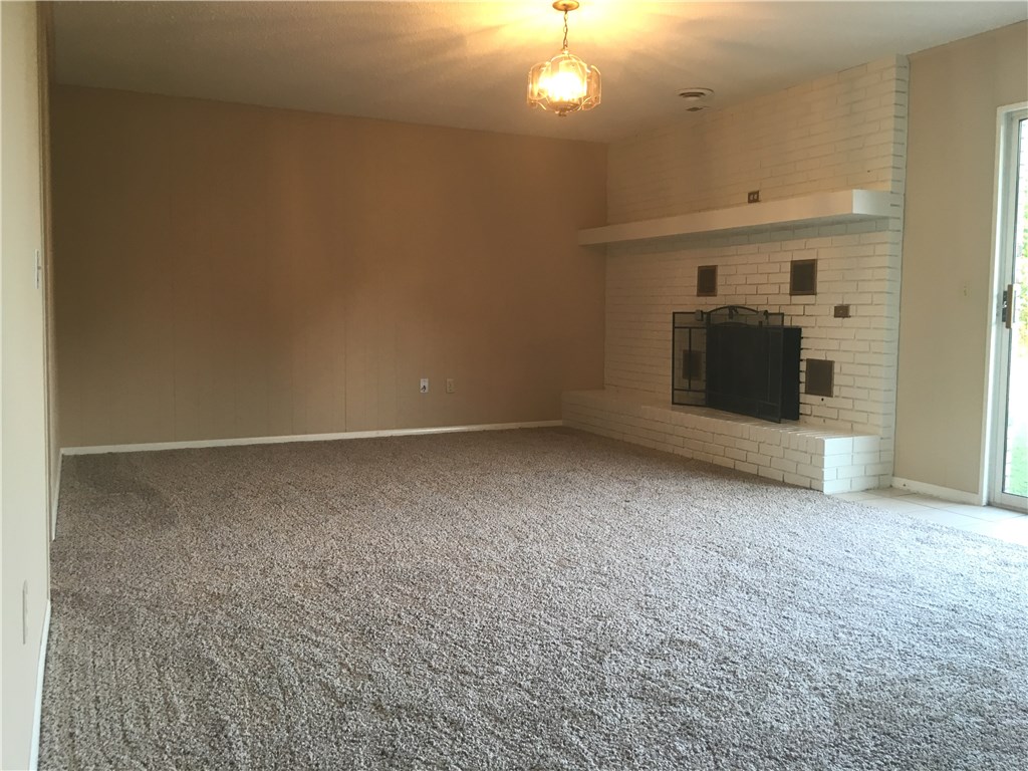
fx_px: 861
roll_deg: -0.9
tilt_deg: -3.7
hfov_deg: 61.7
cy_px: 386
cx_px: 514
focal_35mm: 29
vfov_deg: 48.2
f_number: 2.2
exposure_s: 1/30
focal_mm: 4.15
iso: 64
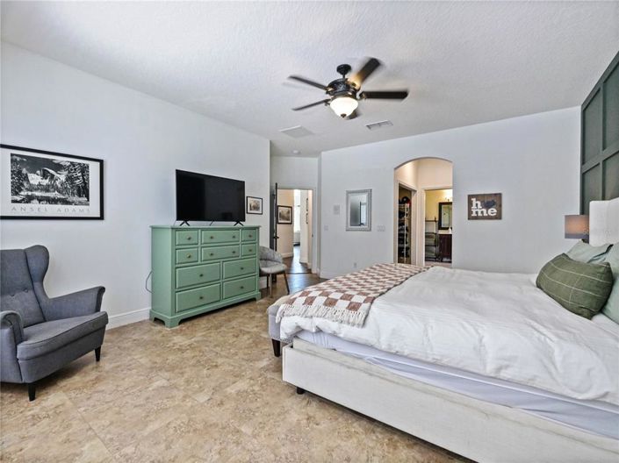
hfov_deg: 102.1
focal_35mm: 14
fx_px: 250
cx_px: 310
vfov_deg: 85.6
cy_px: 232
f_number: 4
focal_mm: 7
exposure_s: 1/60
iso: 2000
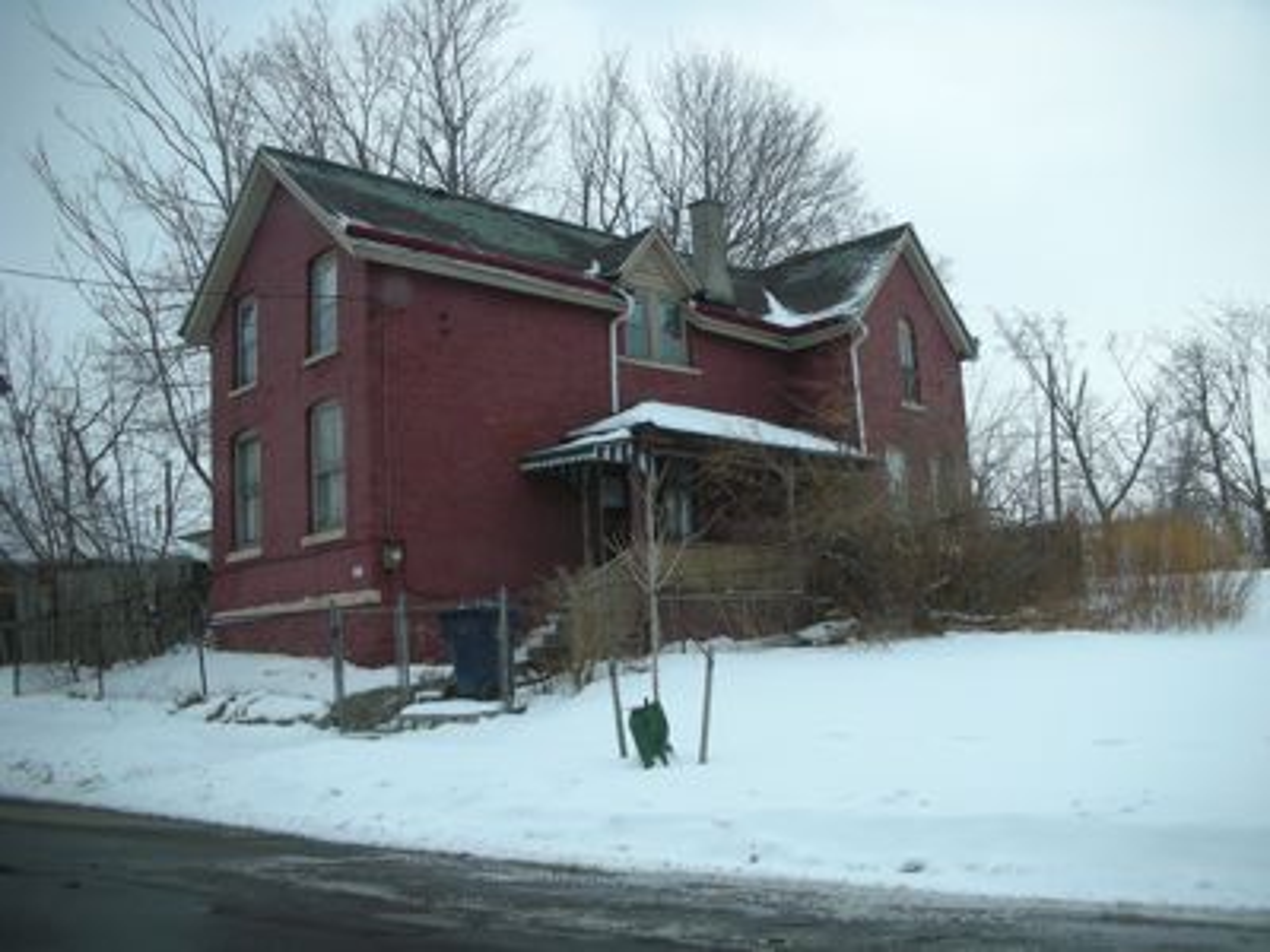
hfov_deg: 52.6
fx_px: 1284
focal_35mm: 35
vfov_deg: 40.7
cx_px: 635
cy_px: 476
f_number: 7.9
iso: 86
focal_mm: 5.8
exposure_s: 1/124
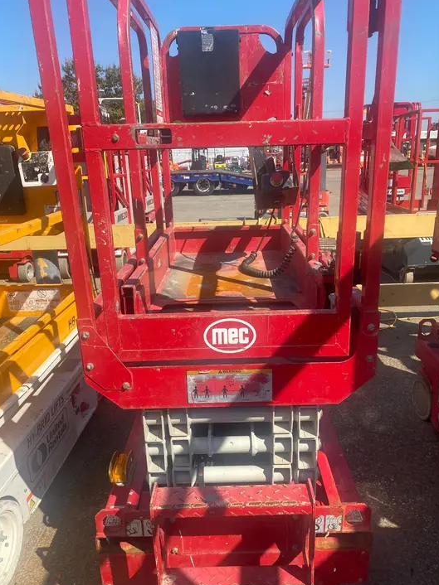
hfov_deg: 51.3
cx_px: 225
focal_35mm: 27
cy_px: 301
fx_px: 457
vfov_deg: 65.3
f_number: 1.8
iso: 32
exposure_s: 1/1779
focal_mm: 4.25
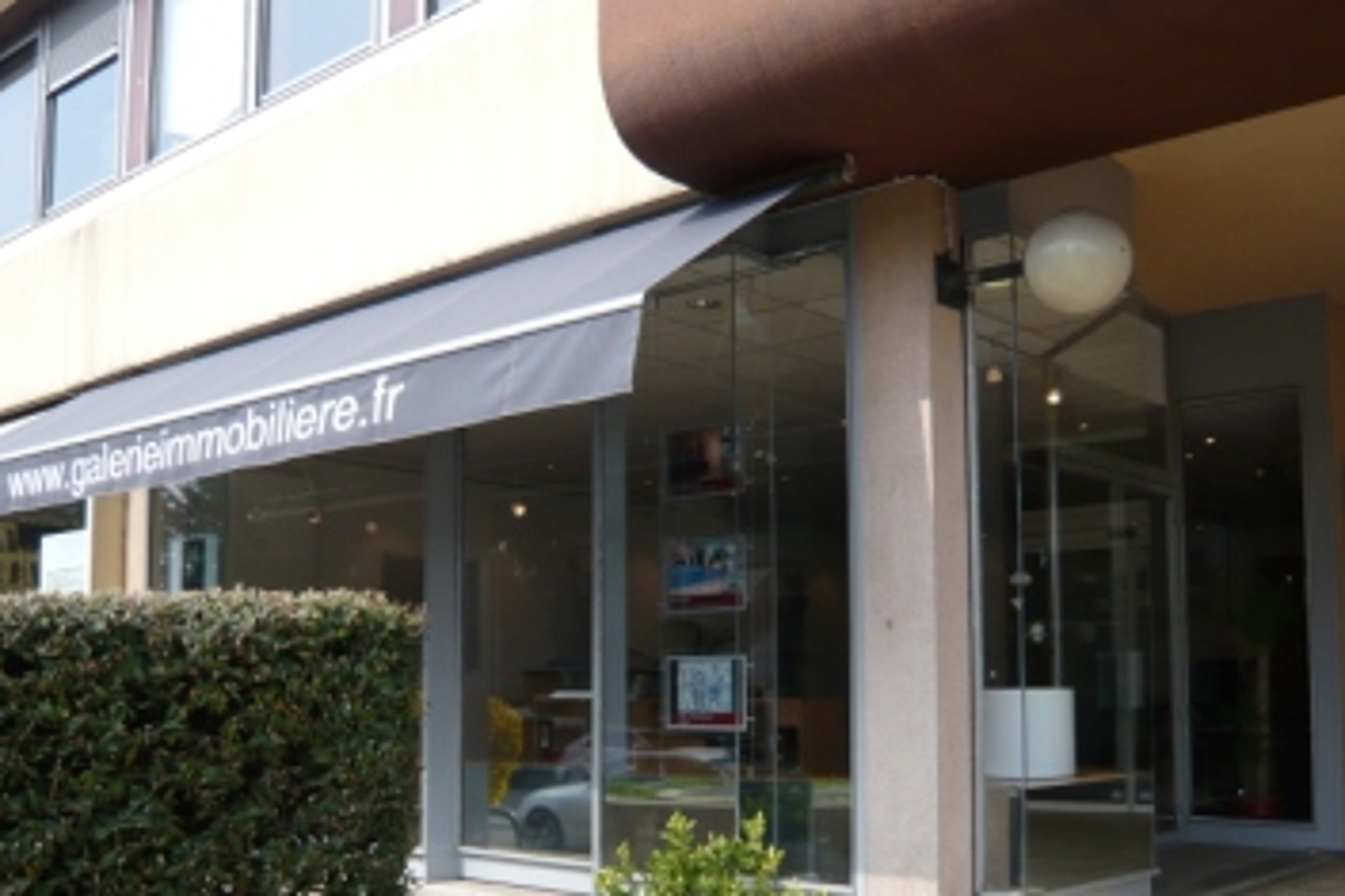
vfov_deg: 35.6
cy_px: 576
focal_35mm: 37
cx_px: 591
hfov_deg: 51.8
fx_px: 1382
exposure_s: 1/800
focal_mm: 4.6
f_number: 2.8
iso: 100
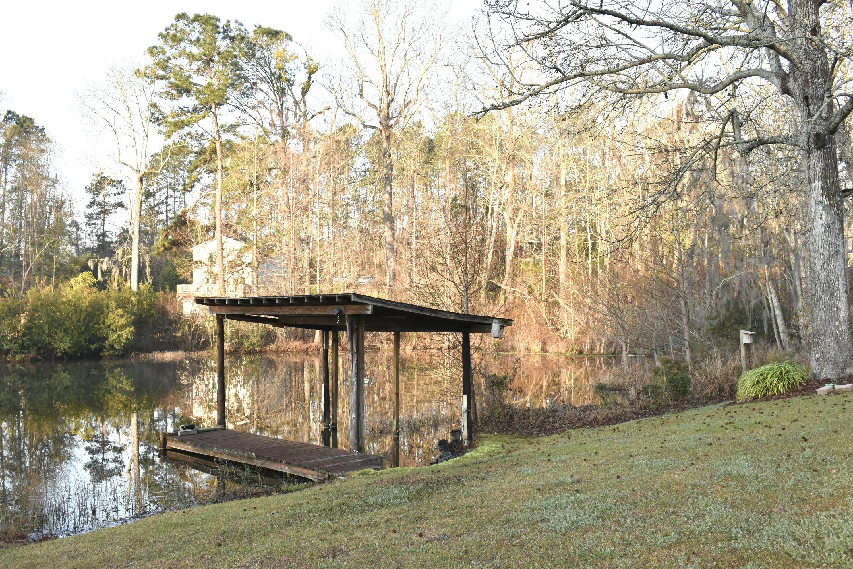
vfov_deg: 36.9
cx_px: 426
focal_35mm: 36
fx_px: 853
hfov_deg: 53.1
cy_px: 284
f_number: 8
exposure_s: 1/250
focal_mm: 24
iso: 400
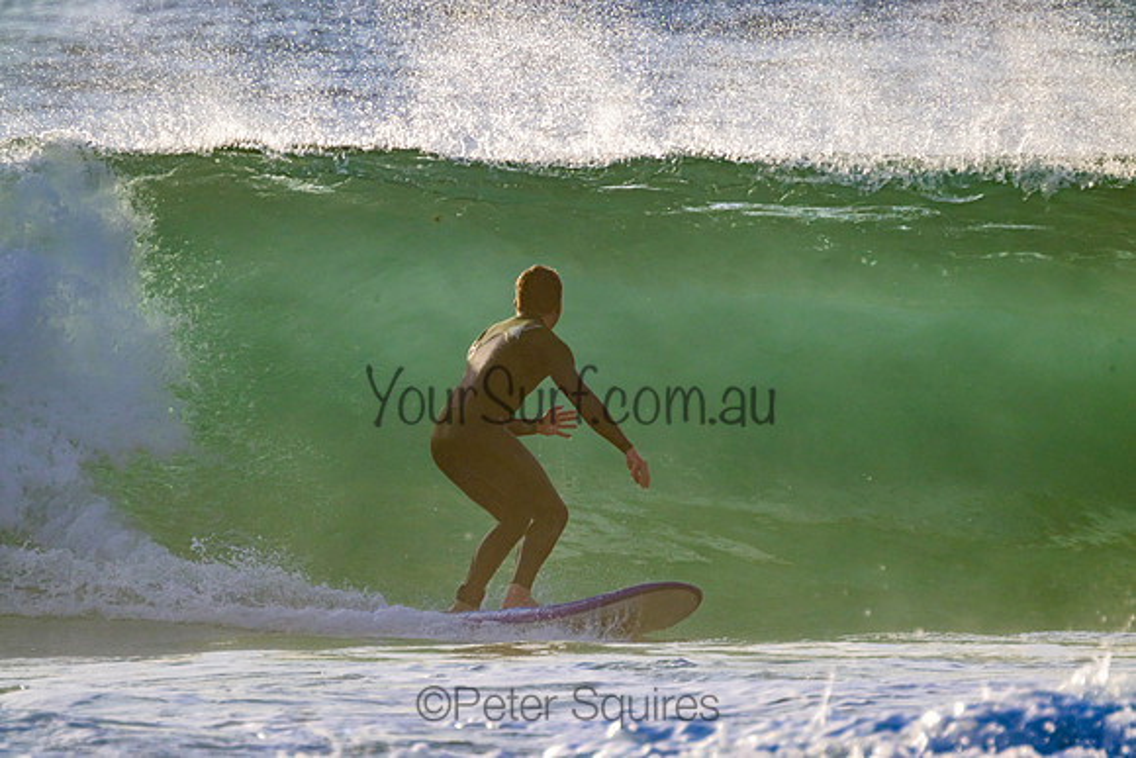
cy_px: 379
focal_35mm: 800
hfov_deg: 2.6
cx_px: 568
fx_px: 25249
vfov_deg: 1.7
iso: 900
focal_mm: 800
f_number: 11
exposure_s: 1/1600
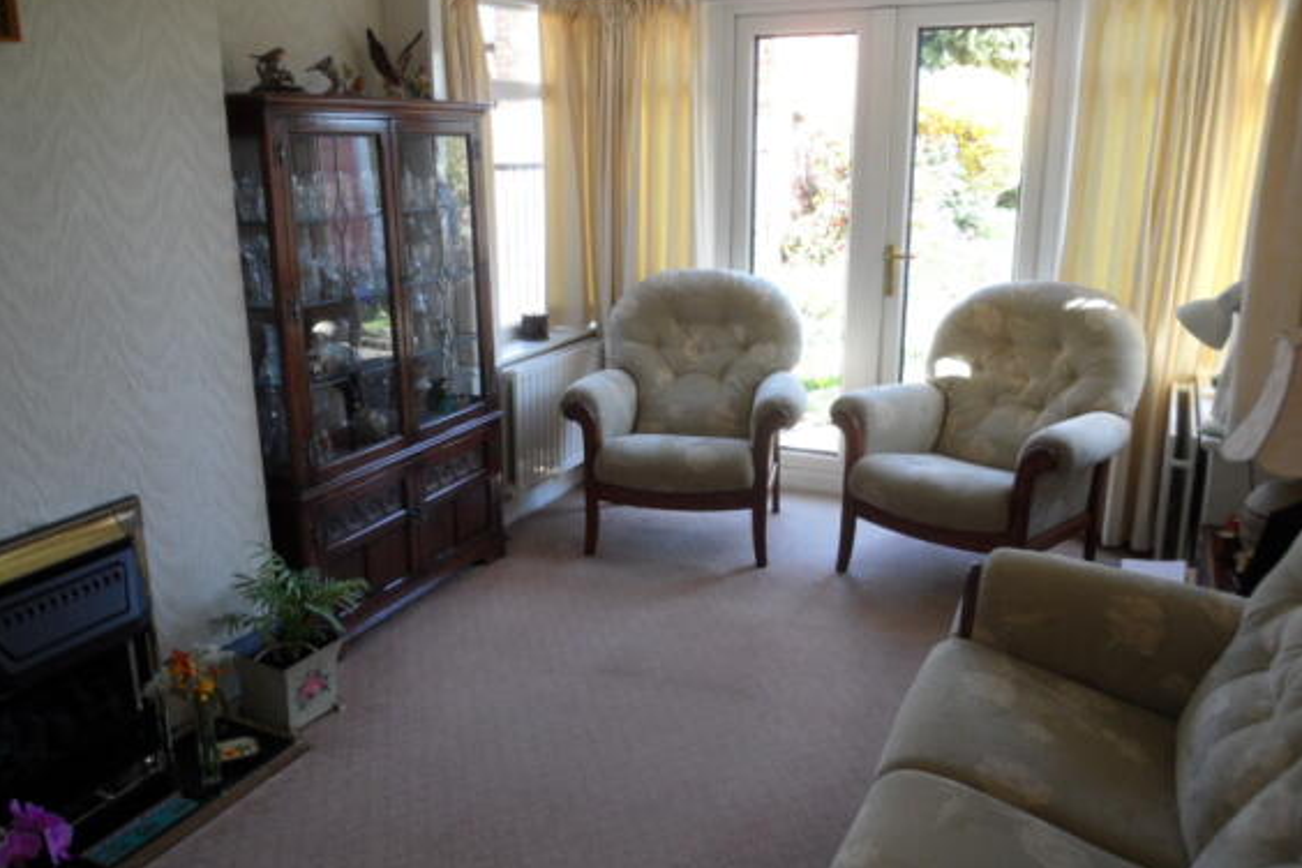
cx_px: 631
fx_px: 1049
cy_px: 435
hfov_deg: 63.6
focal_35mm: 29
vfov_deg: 45.0
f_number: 3.5
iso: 200
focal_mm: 4.9
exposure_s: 1/45
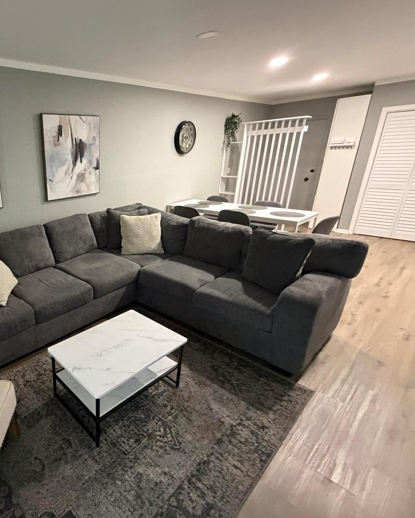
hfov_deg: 62.8
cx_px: 66
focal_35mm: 19
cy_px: 252
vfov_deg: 83.3
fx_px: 292
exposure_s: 1/60
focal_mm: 2.22
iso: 800
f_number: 2.2
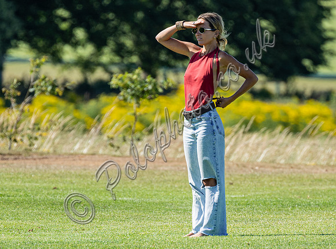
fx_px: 10471
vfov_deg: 1.4
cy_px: 224
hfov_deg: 1.8
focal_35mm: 1084
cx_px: 177
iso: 200
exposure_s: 1/800
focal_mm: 400
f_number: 5.6
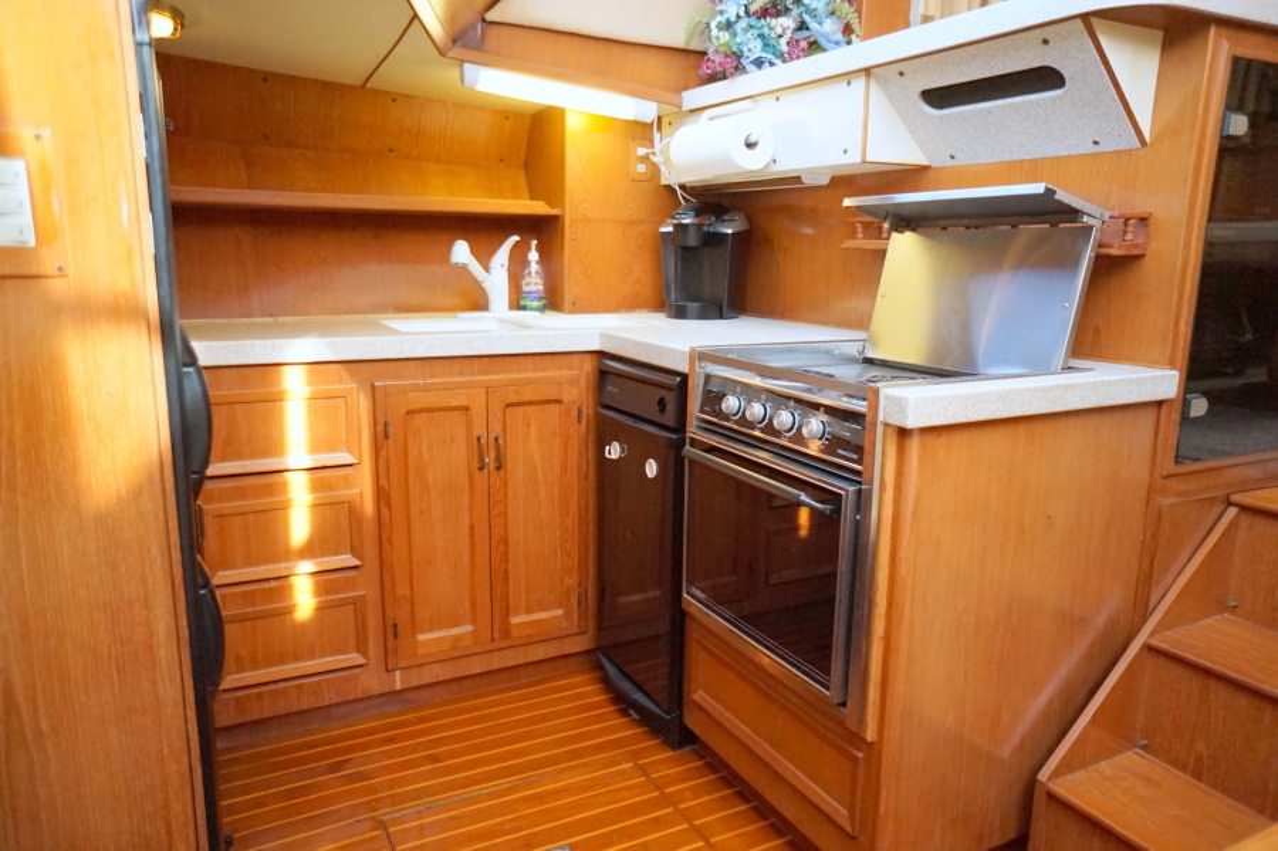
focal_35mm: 24
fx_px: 851
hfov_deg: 73.8
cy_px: 426
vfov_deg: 53.1
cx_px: 639
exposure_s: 1/160
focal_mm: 16
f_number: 2.8
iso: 2000
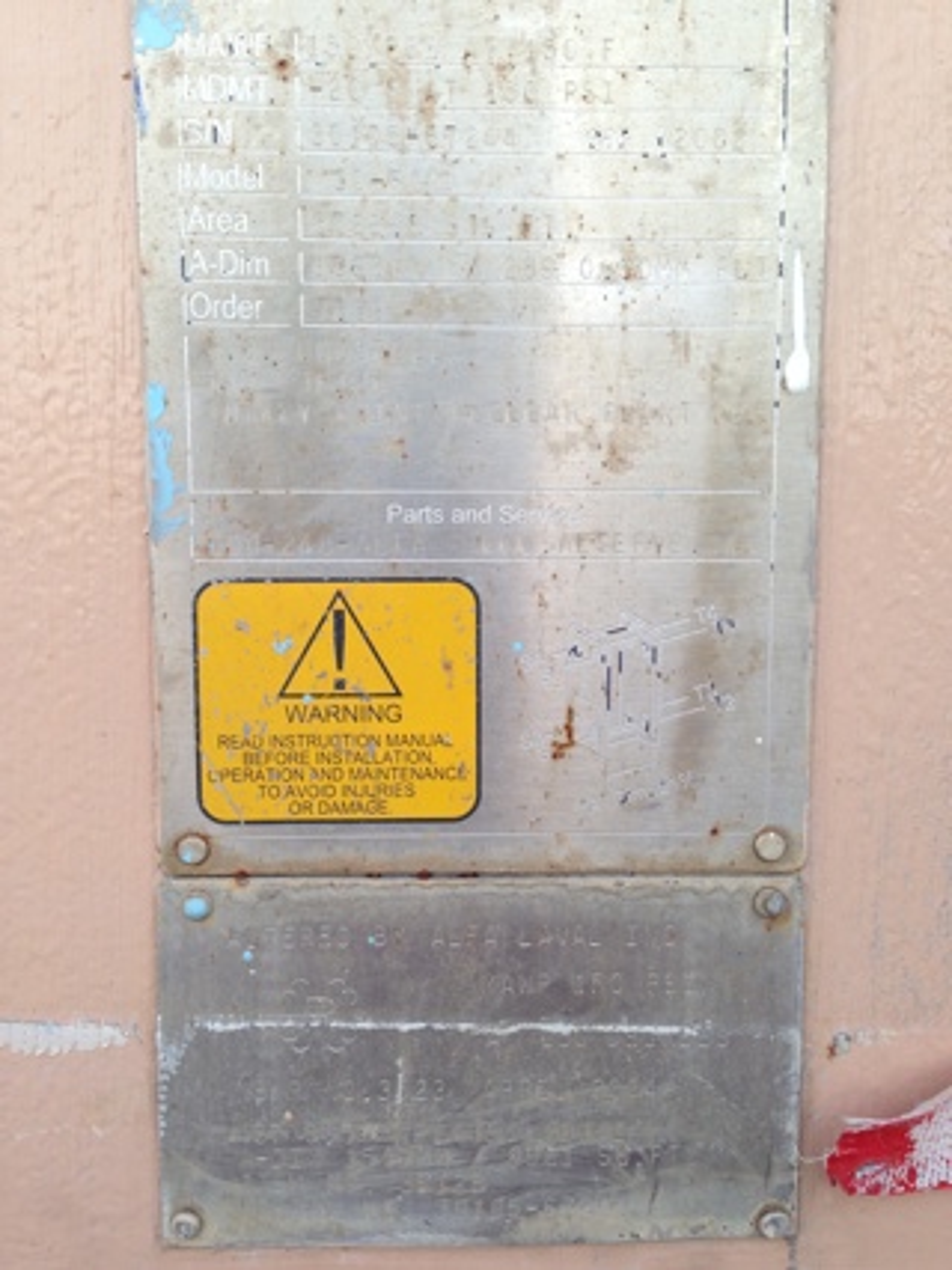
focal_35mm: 33
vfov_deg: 55.4
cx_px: 476
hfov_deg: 42.9
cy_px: 635
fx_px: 1211
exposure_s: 1/60
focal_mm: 4.13
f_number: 2.4
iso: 64
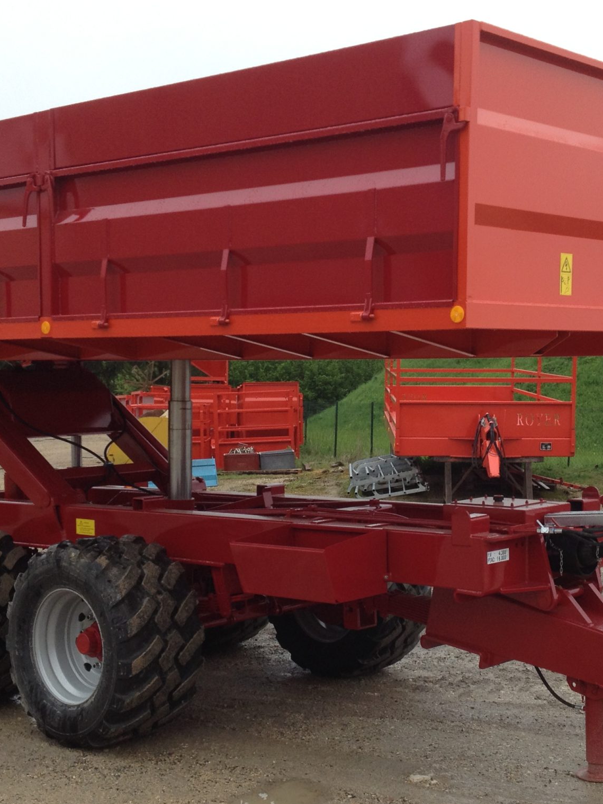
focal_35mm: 59
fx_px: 1371
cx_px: 389
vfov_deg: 32.7
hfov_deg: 24.7
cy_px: 456
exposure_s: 1/381
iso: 50
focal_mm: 4.28
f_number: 2.4
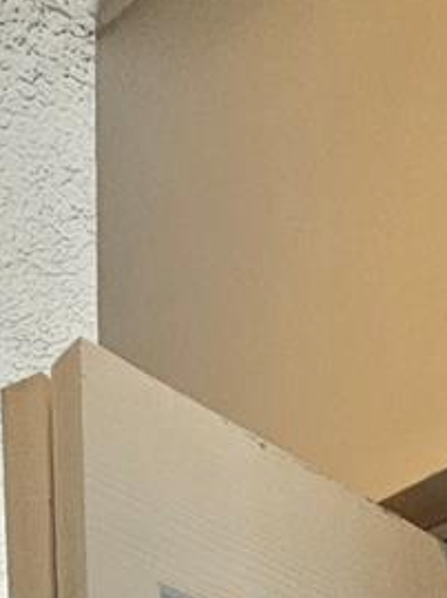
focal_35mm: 74
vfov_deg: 13.1
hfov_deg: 19.3
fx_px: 1276
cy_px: 1615
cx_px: 440
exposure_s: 1/60
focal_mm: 2.2
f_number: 2.2
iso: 200
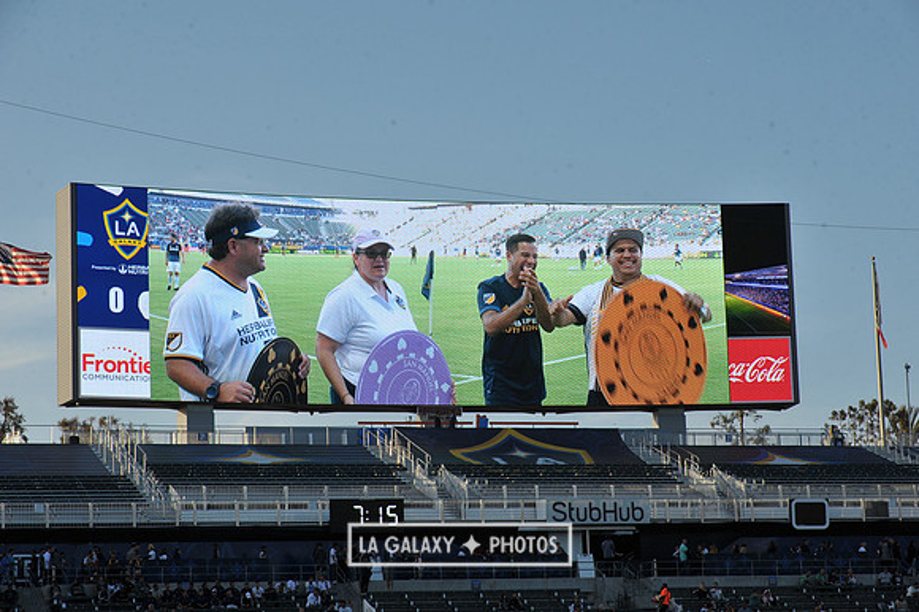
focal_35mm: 105
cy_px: 306
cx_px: 460
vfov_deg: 13.0
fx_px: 2679
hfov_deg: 19.5
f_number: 11
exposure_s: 1/500
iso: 400
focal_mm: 105
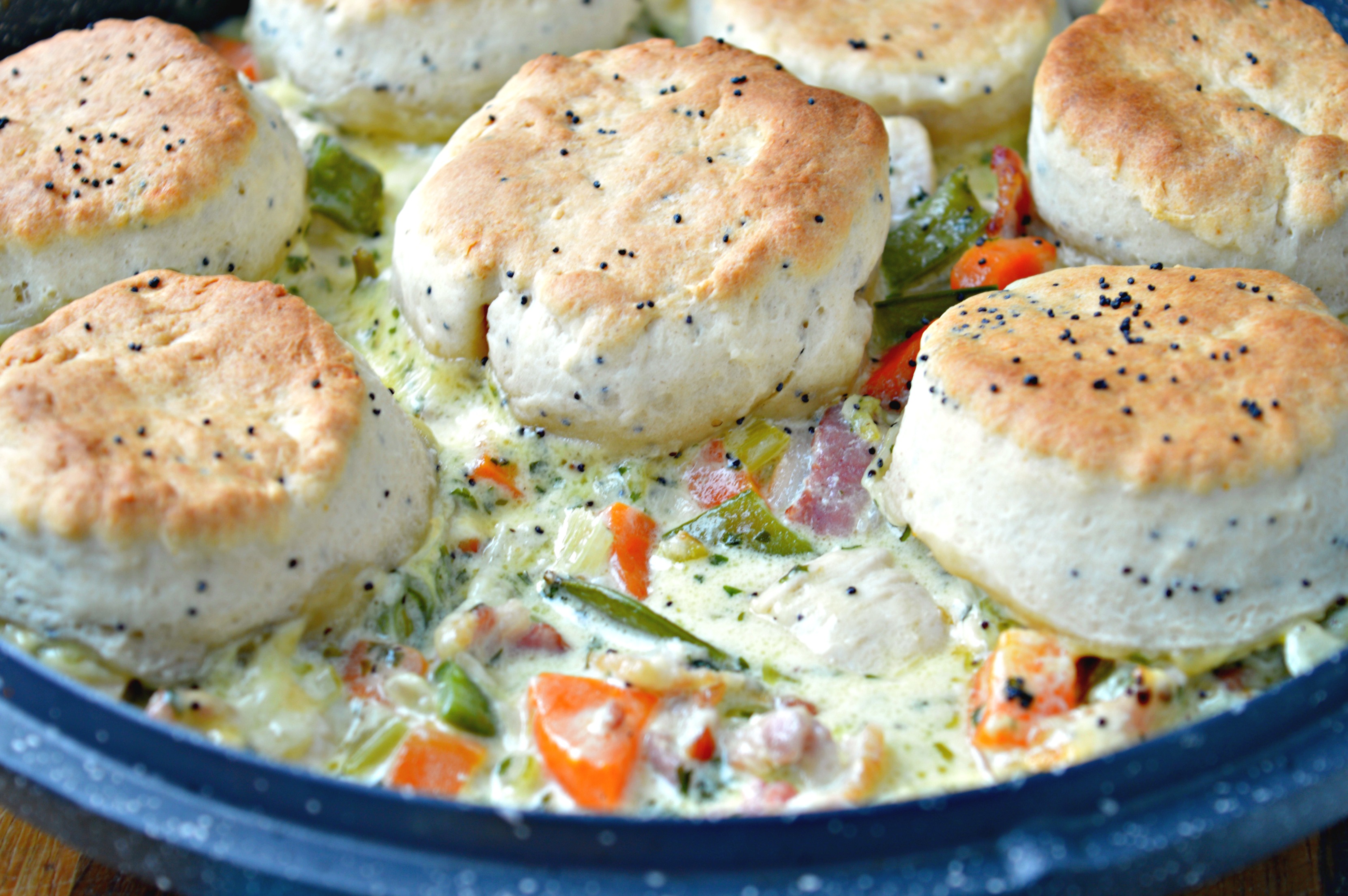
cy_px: 448
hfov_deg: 24.6
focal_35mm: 82
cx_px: 674
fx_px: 3086
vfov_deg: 16.5
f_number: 5.6
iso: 100
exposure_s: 1/15
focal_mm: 55
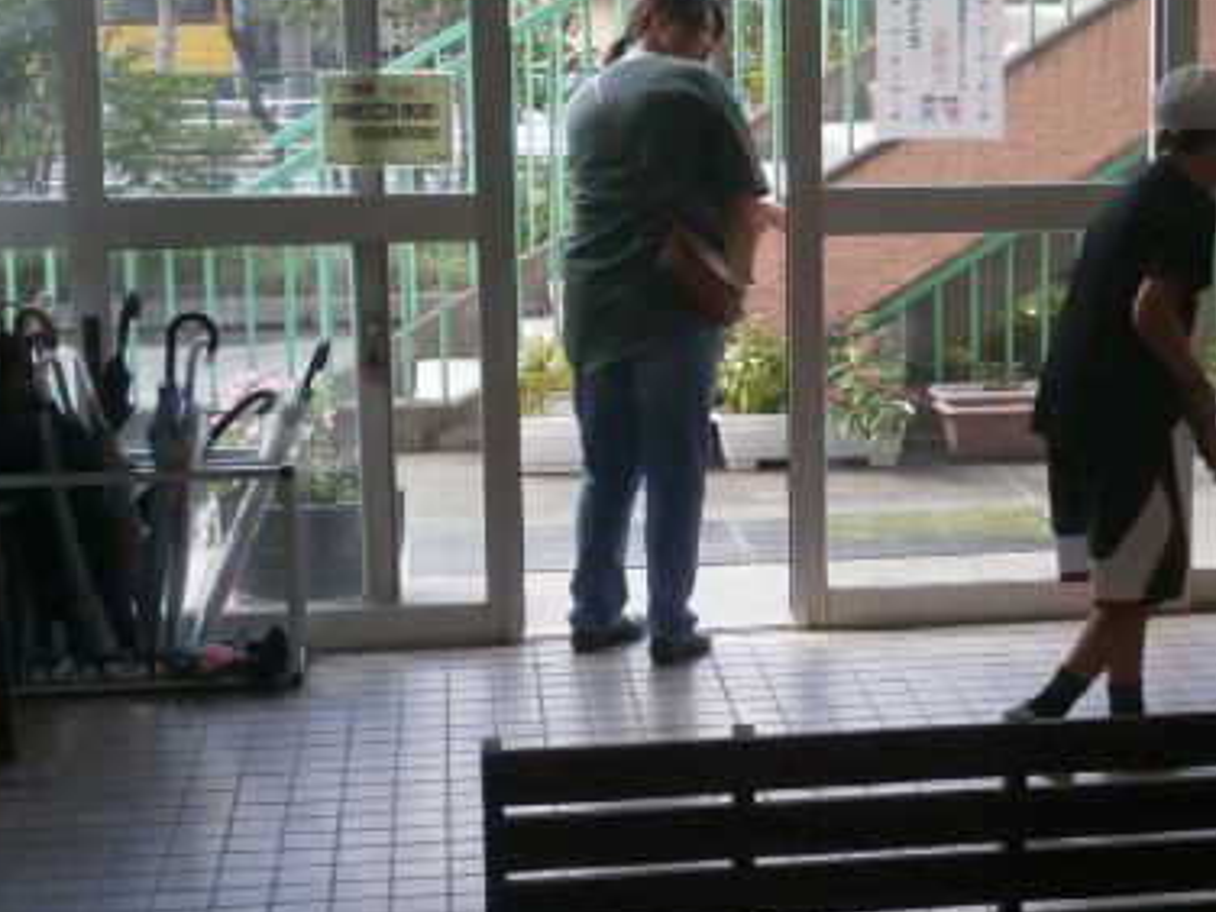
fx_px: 2810
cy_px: 362
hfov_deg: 24.1
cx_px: 931
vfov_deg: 18.4
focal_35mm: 80
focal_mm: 8.3
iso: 80
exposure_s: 1/80
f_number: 3.4
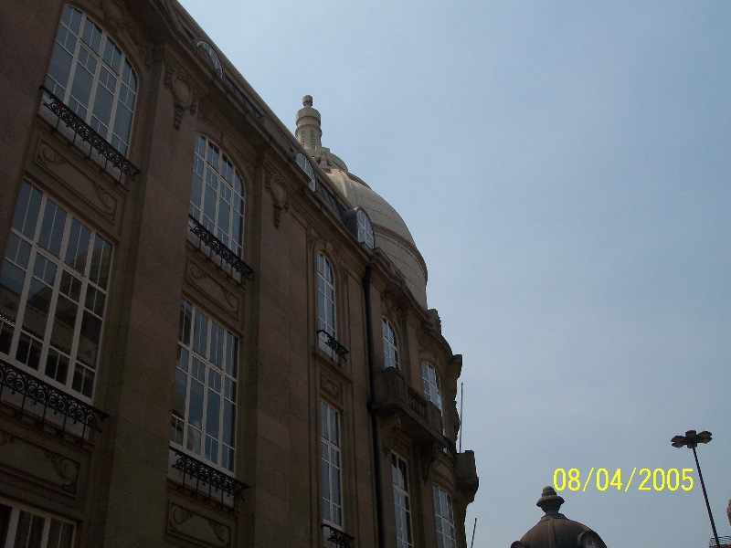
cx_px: 366
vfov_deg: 37.7
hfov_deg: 49.0
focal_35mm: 38
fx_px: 802
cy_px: 274
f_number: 4.8
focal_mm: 8
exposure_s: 1/1000
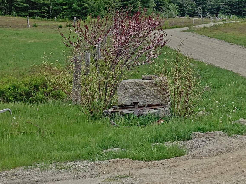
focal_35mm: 68
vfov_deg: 20.9
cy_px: -2
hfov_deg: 27.3
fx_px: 483
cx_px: 231
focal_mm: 4.25
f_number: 1.8
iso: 25
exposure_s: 1/5128
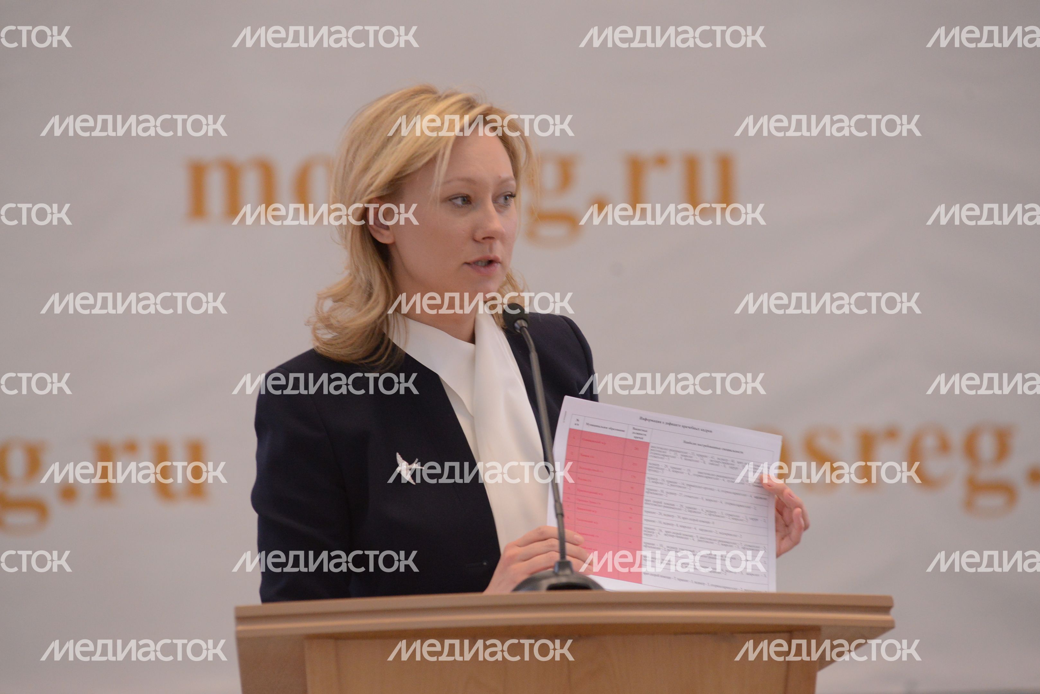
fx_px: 5780
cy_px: 347
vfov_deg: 6.9
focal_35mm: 200
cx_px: 520
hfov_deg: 10.3
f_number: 5.6
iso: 3200
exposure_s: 1/250
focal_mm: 200
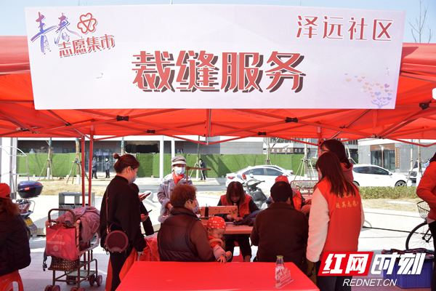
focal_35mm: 27
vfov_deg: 47.9
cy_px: 146
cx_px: 218
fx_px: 327
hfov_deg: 67.4
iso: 100
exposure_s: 1/100
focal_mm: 18
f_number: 7.1
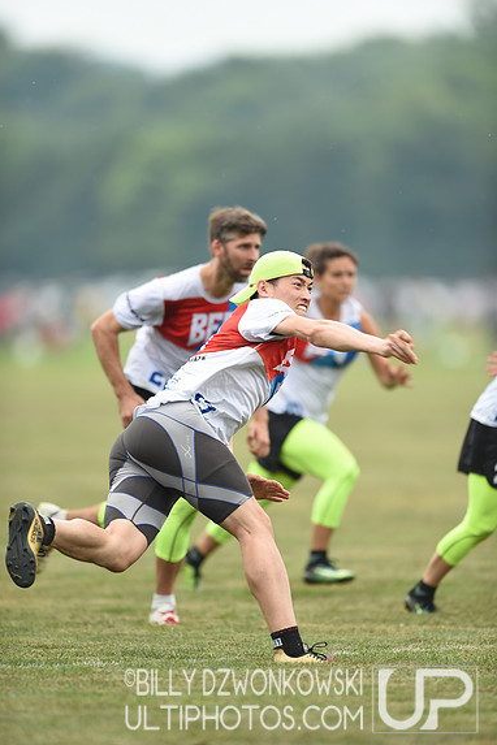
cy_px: 373
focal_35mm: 404
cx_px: 248
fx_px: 8366
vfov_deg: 5.1
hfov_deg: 3.4
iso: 400
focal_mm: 400
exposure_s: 1/1250
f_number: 2.8
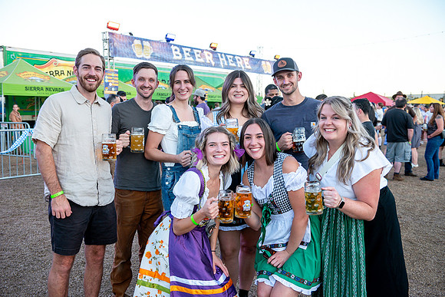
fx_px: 445
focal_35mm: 36
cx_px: 222
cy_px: 148
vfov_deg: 36.9
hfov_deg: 53.1
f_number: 4
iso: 640
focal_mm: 36
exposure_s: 1/500
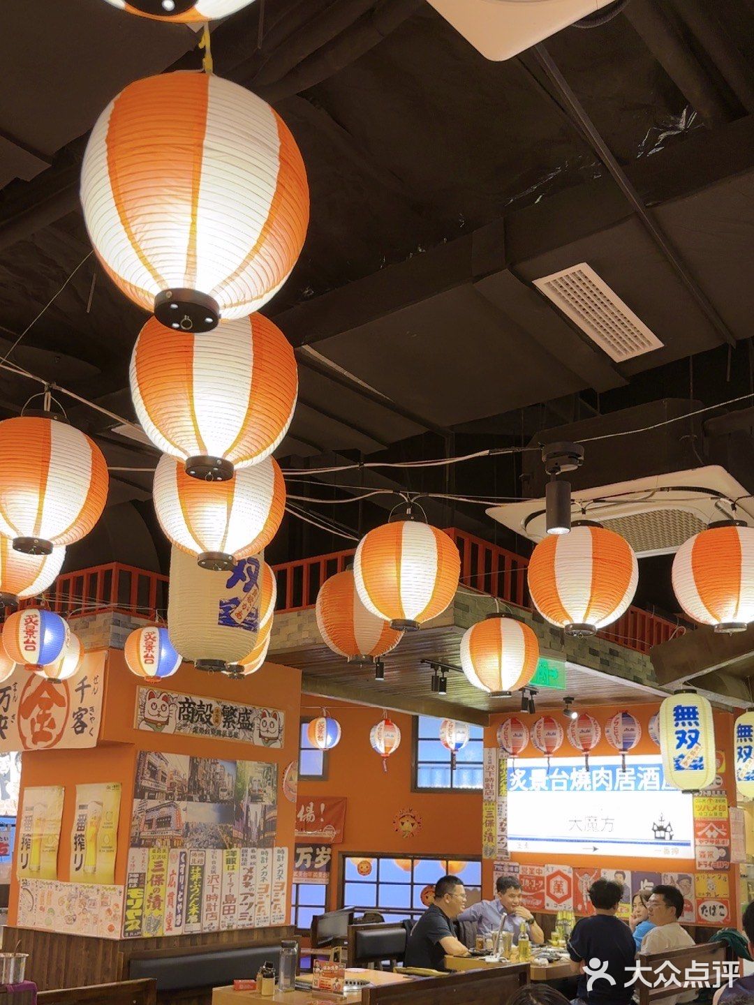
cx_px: 377
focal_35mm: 55
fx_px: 1597
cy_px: 502
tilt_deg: +10.2
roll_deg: -1.0
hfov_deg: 26.6
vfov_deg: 34.9
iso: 100
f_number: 1.78
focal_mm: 6.86
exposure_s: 1/50
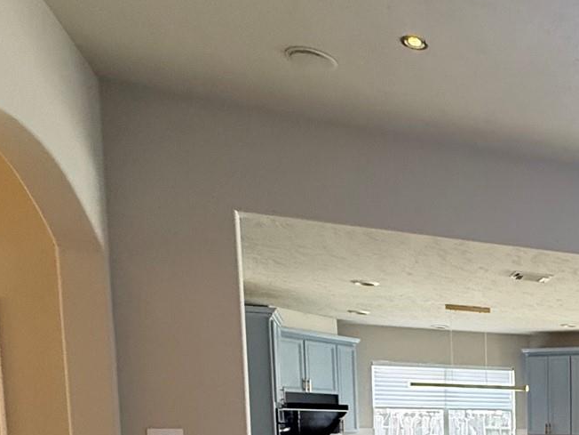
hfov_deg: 33.7
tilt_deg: -5.6
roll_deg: -0.5
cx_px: 715
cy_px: 498
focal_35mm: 44
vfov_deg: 29.2
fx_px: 736
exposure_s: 1/120
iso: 400
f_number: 2.2
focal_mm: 2.22
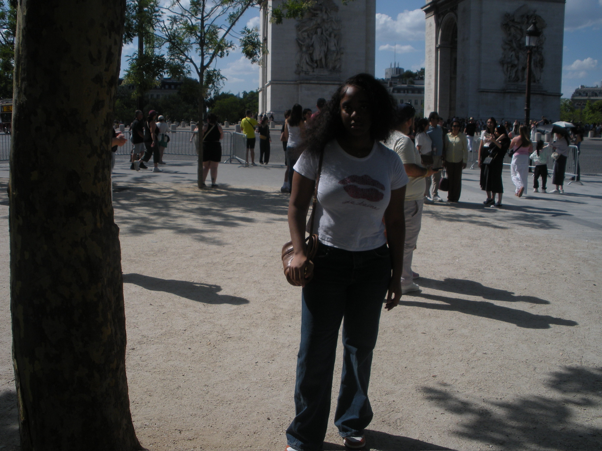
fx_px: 626
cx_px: 301
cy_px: 226
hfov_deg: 51.4
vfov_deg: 39.7
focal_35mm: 36
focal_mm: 6.3
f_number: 5.6
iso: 64
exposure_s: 1/659
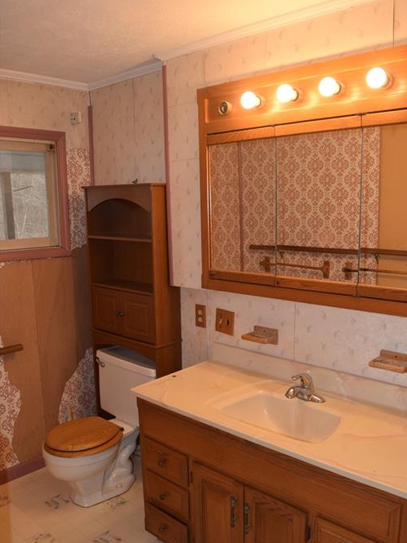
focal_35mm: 30
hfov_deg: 46.8
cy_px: 296
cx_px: 208
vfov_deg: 59.9
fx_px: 471
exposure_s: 1/125
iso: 560
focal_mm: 18
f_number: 5.6
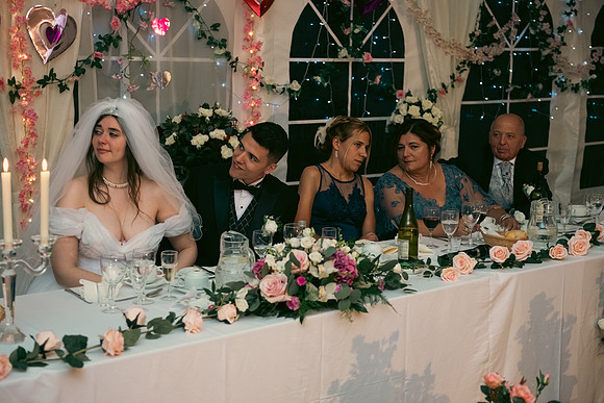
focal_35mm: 58
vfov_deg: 23.4
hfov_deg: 34.5
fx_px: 973
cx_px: 302
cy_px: 202
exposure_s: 1/160
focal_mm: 58
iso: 800
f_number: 3.5
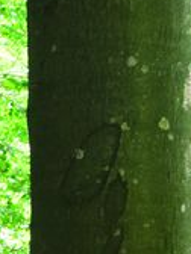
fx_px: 1361
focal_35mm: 185
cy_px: 248
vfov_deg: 10.6
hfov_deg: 7.6
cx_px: -243
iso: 400
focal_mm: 16
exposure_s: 1/125
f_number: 5.6
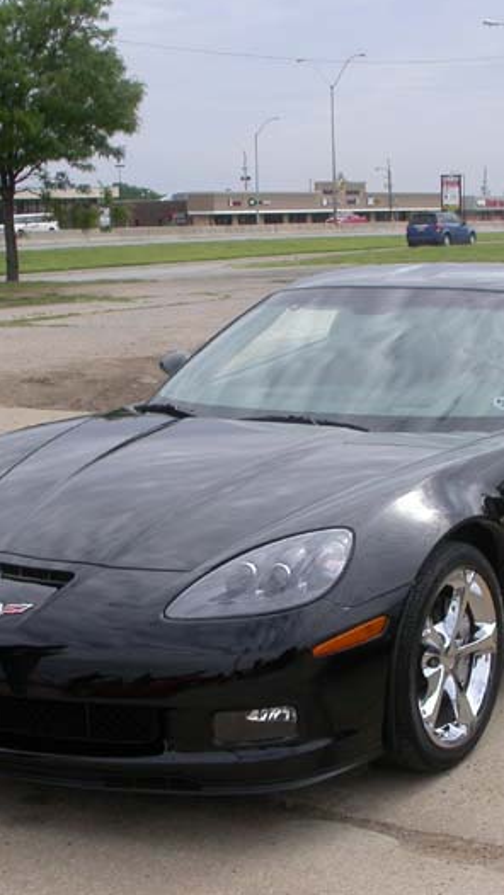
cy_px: 499
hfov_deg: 19.1
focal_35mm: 63
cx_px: 313
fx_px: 1496
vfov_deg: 33.3
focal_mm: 7.85
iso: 100
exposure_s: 1/331
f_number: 6.7
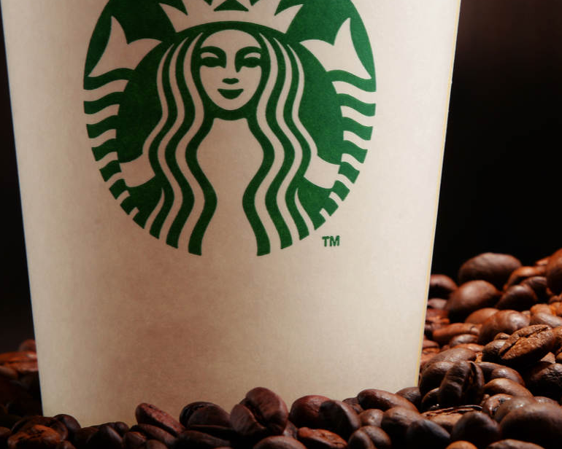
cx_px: 418
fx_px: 11676
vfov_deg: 2.2
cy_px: 66
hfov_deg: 2.8
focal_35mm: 702
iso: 100
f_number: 18
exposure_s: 1/125
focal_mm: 300
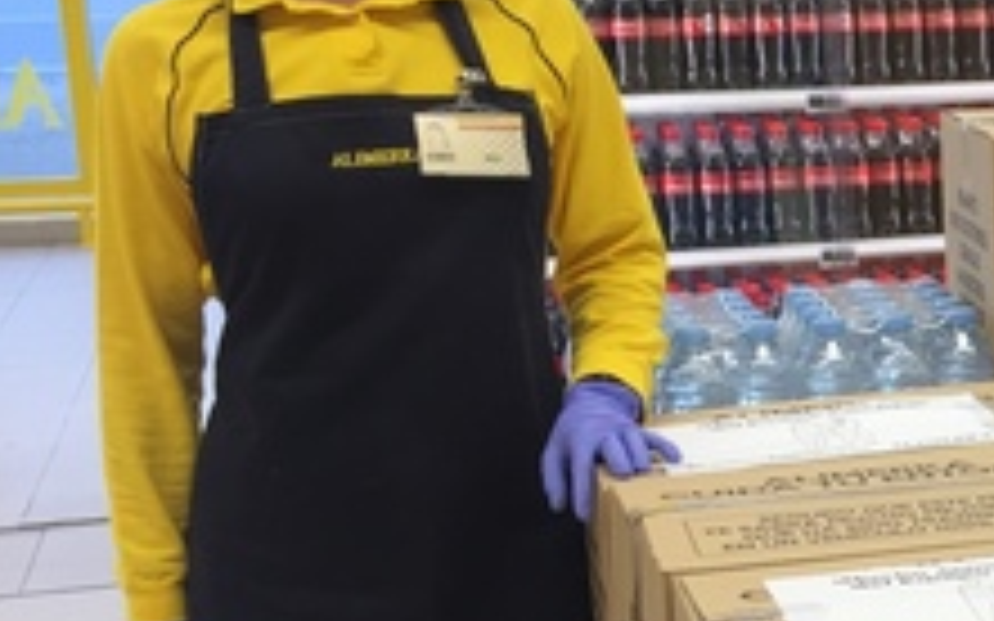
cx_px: 1511
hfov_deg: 18.9
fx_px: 2600
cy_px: 414
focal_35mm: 96
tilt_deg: -12.4
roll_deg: -0.1
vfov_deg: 13.6
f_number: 2.2
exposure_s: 1/100
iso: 40
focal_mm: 4.15
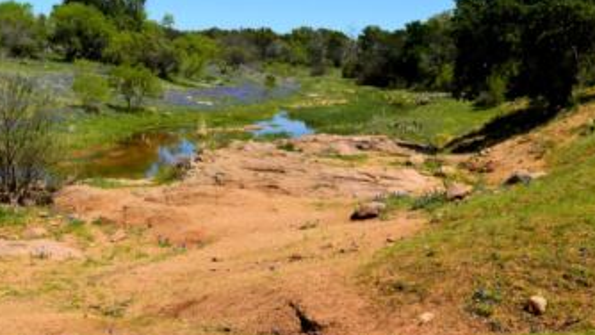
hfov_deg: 38.0
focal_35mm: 54
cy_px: 197
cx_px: 187
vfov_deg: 22.2
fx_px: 852
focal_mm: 18
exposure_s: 1/200
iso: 200
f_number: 16
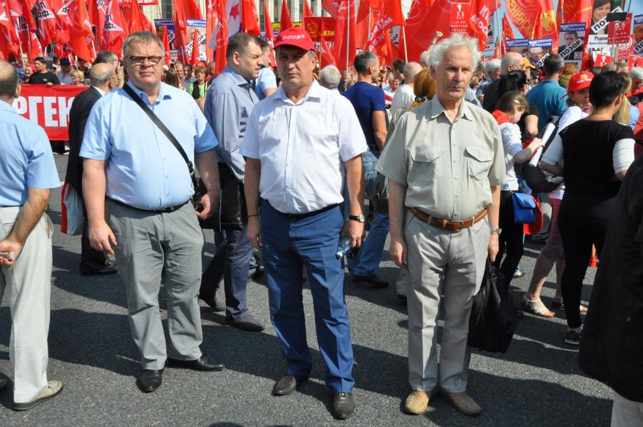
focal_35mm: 39
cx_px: 322
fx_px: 696
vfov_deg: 34.1
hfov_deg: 49.6
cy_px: 214
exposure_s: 1/400
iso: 1000
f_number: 20
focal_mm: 26
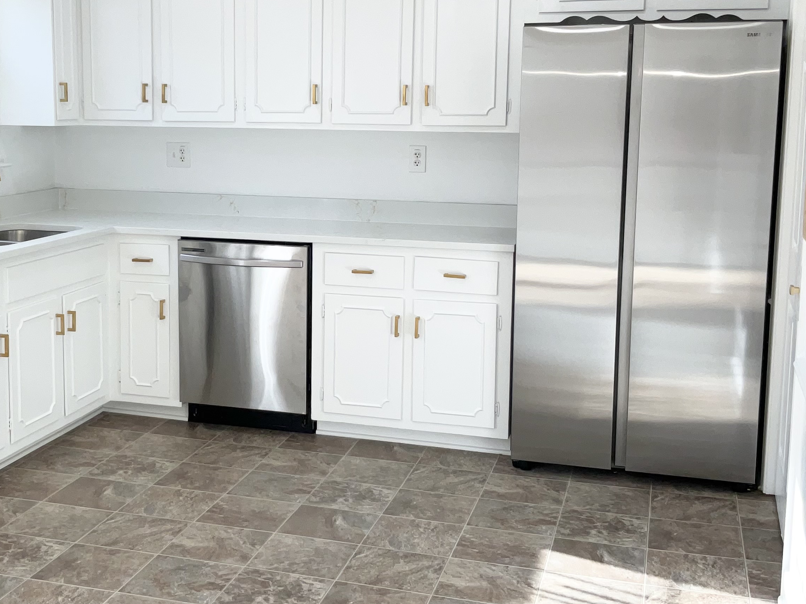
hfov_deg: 37.2
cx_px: 289
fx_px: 1188
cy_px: 258
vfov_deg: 28.5
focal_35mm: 51
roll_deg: -1.0
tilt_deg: -9.4
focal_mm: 3
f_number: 1.8
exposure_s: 1/283
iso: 16
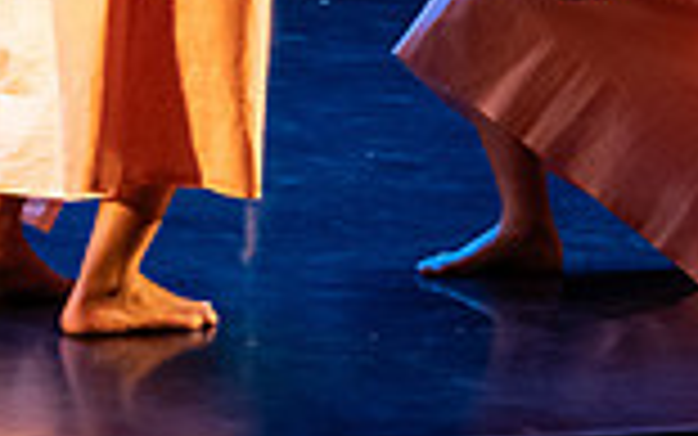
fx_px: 4738
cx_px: 1083
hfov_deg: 8.2
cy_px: -512
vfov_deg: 5.2
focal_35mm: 249
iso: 4000
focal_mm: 57
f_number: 4
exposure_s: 1/400
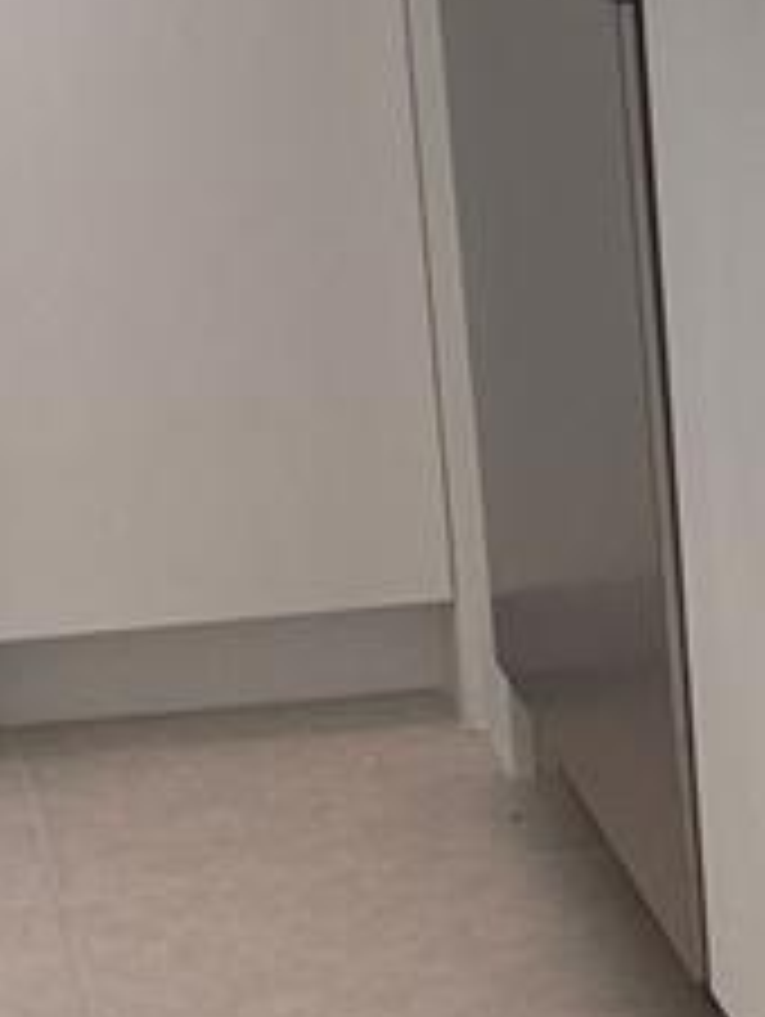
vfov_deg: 13.7
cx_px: -364
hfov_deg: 10.4
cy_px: -360
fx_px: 4059
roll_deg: +5.2
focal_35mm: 138
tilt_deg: -7.0
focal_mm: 5.1
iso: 32
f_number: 1.6
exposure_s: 1/234
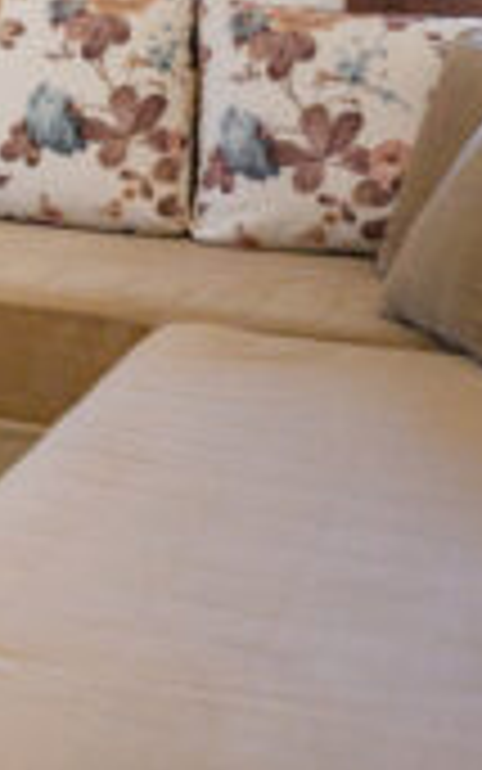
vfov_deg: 20.6
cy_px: -79
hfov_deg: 11.6
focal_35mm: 96
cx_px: -622
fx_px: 2016
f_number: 5
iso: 1600
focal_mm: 21
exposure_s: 1/125
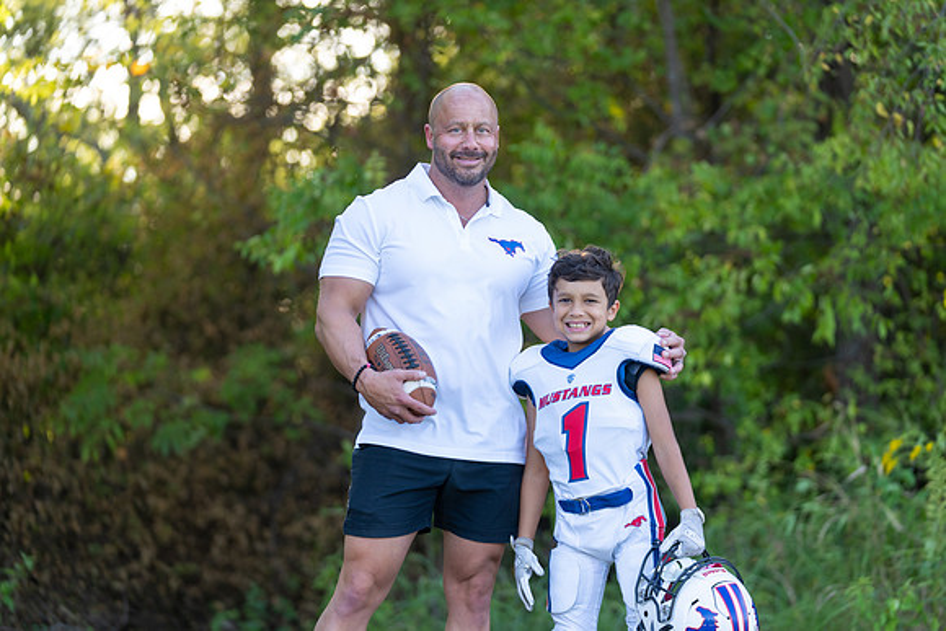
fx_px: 3128
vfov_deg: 11.5
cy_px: 316
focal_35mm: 119
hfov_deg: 17.2
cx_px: 473
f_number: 2.8
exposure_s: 1/320
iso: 200
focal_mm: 119
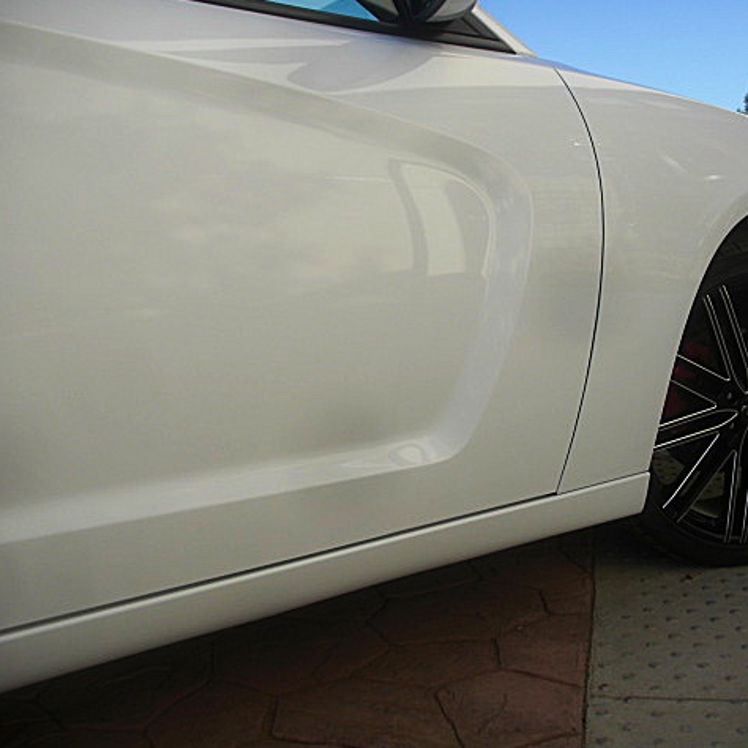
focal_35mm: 43
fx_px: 1051
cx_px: 489
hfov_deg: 38.8
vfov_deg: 39.2
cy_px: 376
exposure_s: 1/640
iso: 50
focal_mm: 6.3
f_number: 2.8
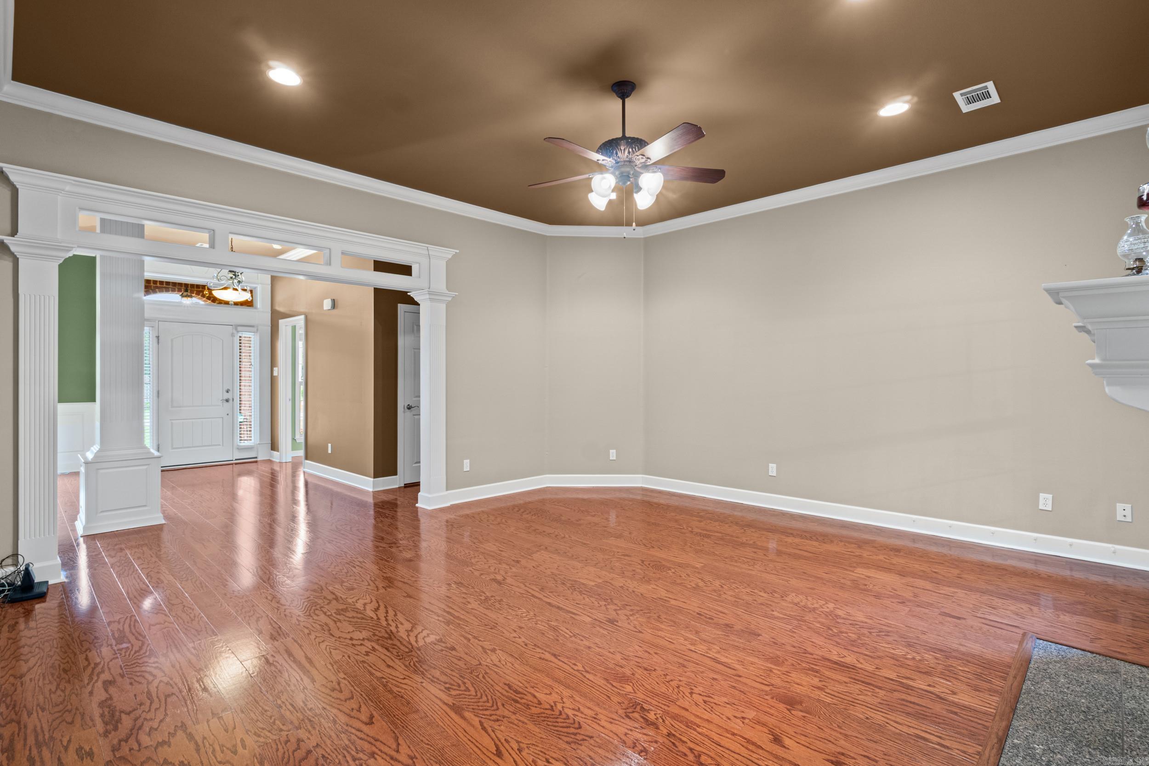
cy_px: 383
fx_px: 527
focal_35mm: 16
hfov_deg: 95.0
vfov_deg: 72.0
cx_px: 574
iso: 250
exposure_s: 3.2
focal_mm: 11
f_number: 9
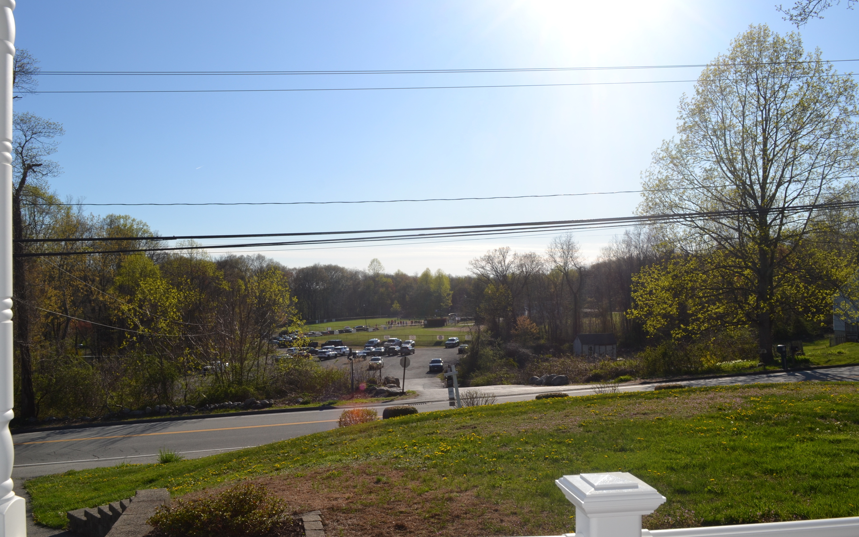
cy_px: 274
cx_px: 431
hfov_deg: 61.2
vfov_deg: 40.6
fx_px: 726
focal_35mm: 31
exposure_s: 1/200
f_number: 10
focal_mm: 20
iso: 100
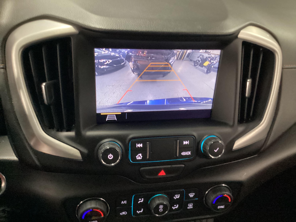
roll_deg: -8.5
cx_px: 148
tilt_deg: -36.8
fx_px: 265
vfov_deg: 45.4
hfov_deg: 58.4
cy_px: 111
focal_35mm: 31
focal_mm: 3.3
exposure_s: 1/30
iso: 640
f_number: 2.4
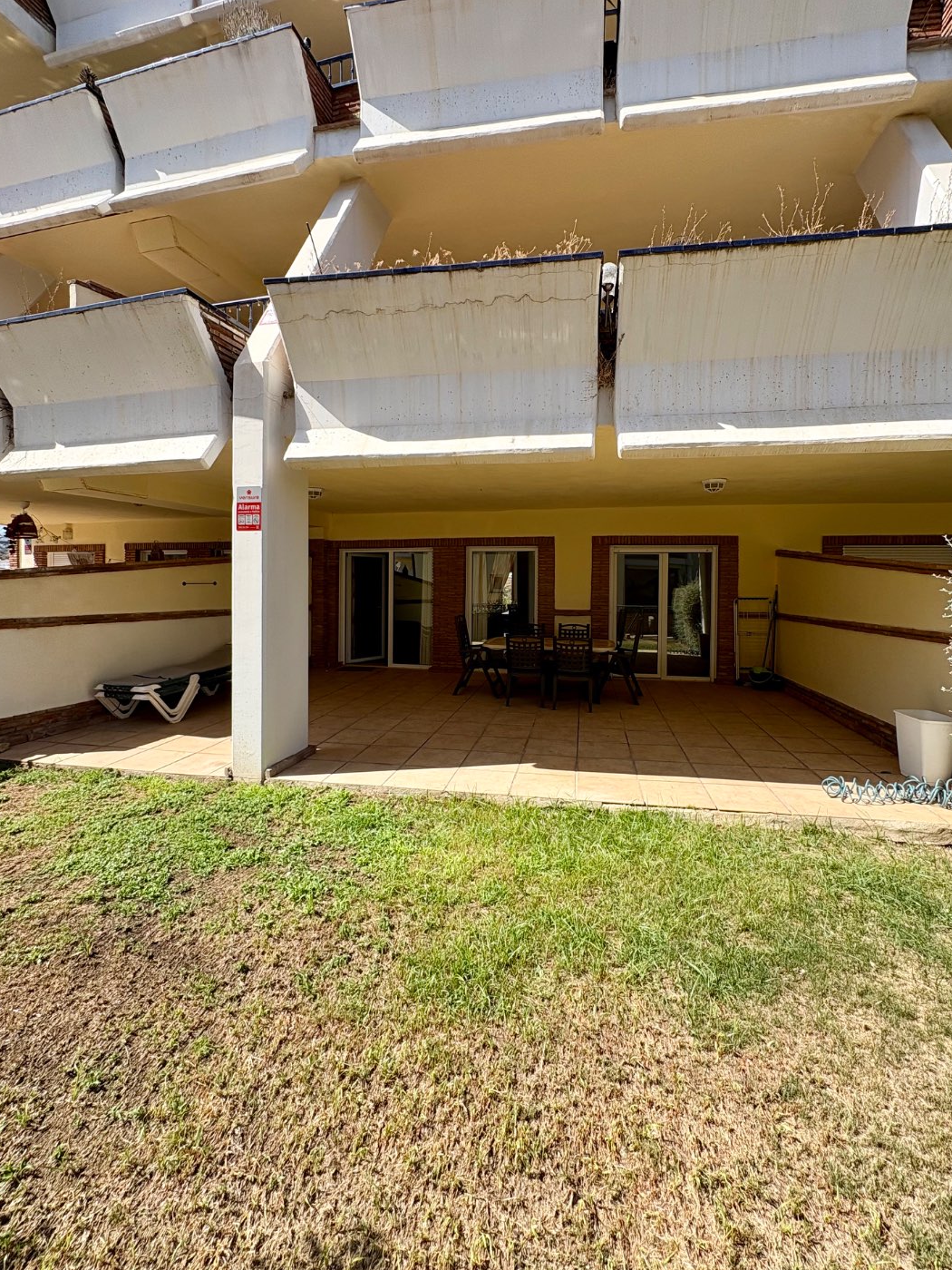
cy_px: 592
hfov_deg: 81.7
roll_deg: -0.3
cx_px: 501
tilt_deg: -0.2
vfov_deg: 98.0
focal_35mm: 15
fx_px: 550
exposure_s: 1/921
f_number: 2.2
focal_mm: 2.22
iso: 50
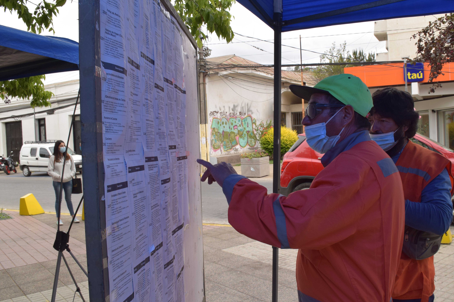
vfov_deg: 41.1
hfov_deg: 58.6
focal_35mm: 32
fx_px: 404
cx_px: 253
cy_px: 148
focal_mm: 18
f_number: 13
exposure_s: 1/200
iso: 400
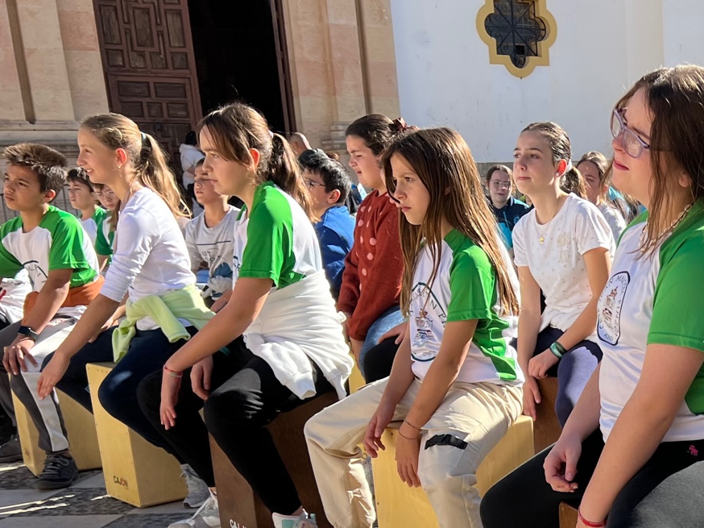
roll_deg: +1.8
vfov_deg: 23.6
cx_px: 706
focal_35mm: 60
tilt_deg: -15.7
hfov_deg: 30.0
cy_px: 502
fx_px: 1220
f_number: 1.5
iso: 50
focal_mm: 5.7
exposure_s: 1/1266
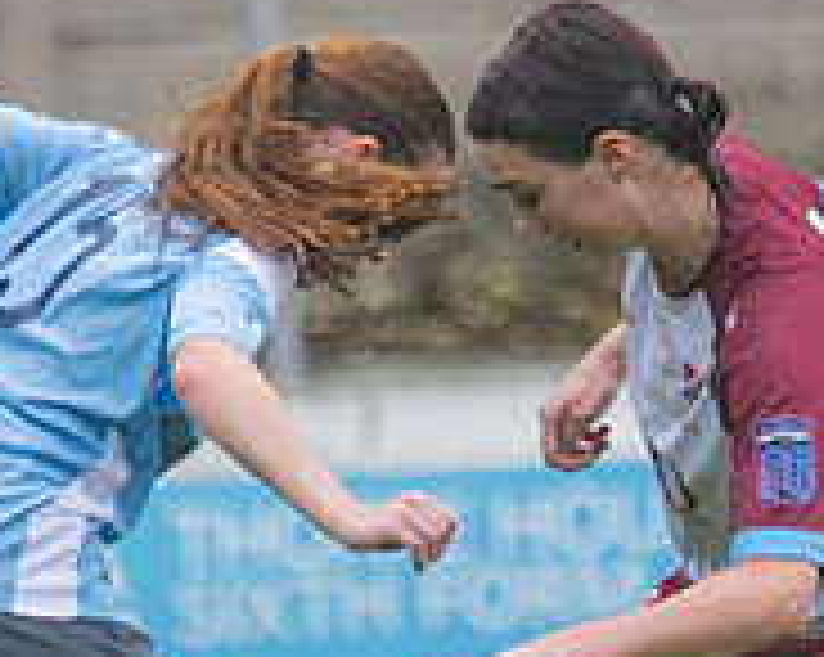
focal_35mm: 3322
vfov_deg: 0.5
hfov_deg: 0.6
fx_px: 80928
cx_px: 616
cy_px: 587
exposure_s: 1/1600
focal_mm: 300
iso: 400
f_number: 2.8
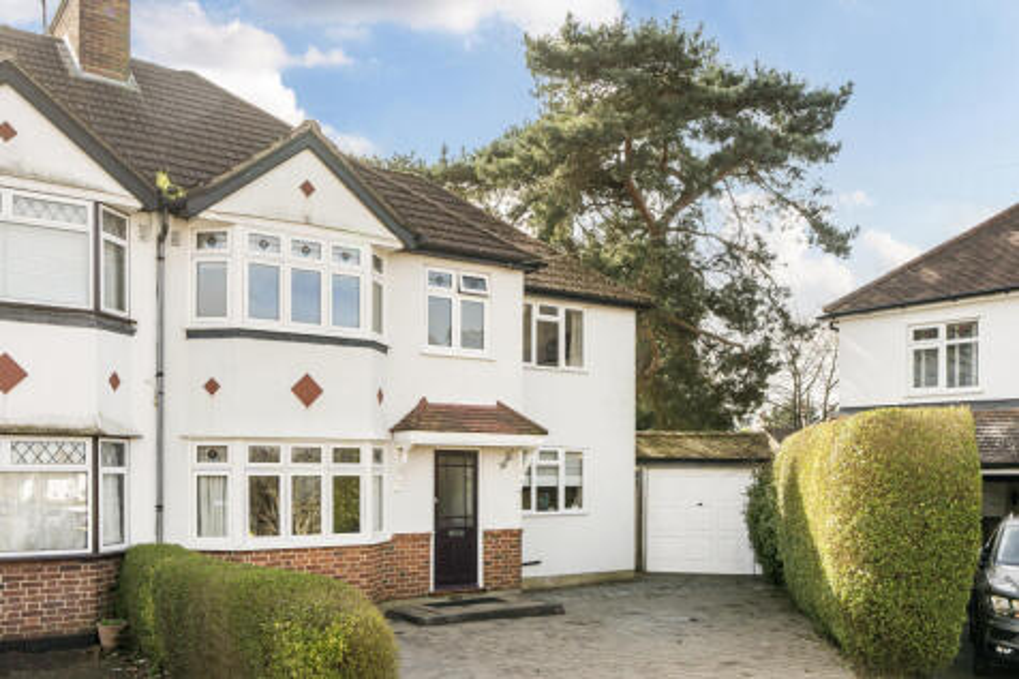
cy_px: 340
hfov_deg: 60.3
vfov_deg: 42.3
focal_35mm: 31
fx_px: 877
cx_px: 510
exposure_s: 1/400
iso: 400
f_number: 8
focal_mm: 21
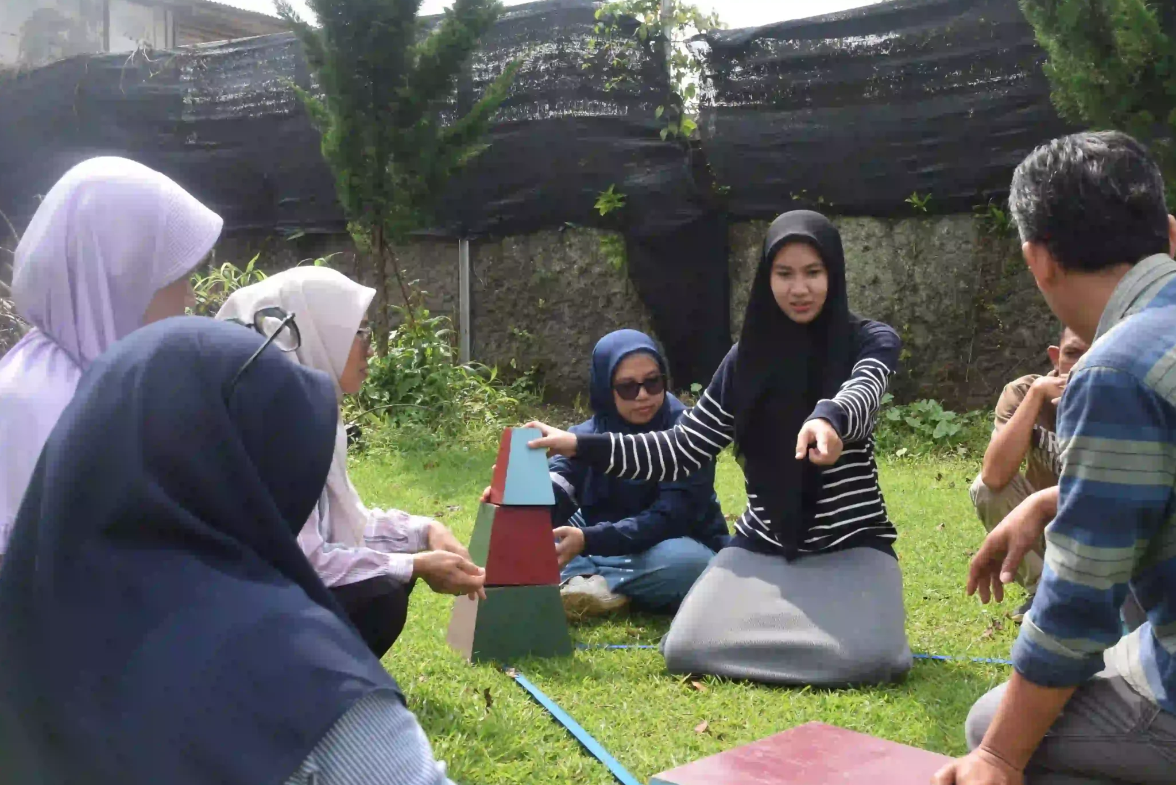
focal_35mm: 45
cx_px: 721
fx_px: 1470
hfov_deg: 43.3
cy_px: 475
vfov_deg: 29.8
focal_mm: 24
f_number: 9
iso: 200
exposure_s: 1/320
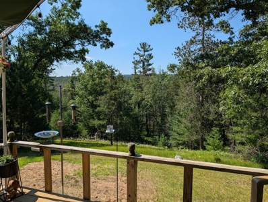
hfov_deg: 71.5
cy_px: 101
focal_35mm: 24
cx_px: 134
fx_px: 186
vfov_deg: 57.0
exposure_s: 1/1272
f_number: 1.68
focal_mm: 6.9
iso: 20
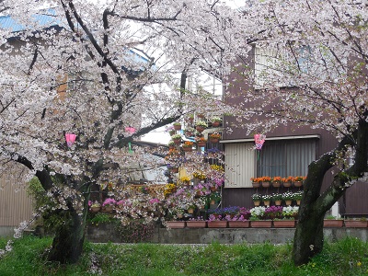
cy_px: 138
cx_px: 184
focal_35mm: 61
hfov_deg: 31.7
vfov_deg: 24.0
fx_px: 648
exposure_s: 1/40
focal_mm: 11
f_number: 4.3
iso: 125
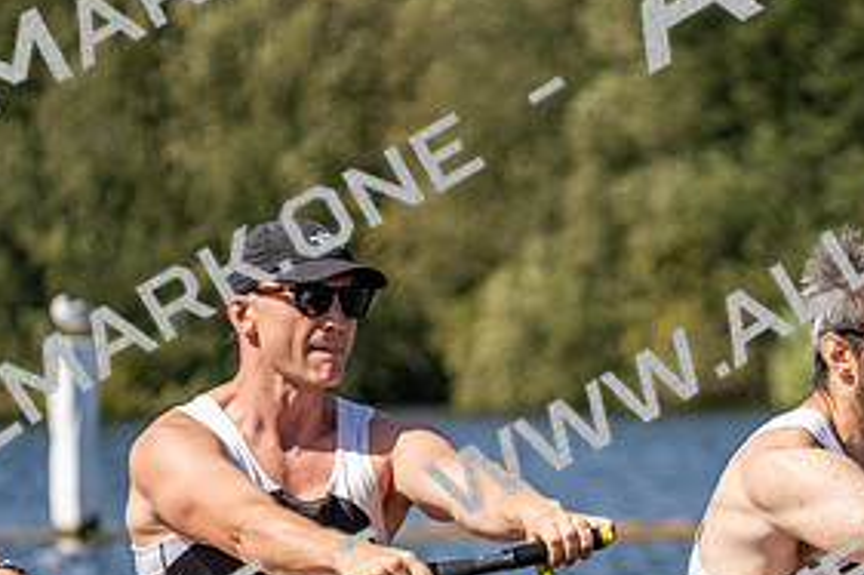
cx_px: 806
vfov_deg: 3.3
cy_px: 524
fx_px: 9906
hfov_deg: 5.0
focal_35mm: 413
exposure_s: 1/2000
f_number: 5.6
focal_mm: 200
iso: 200
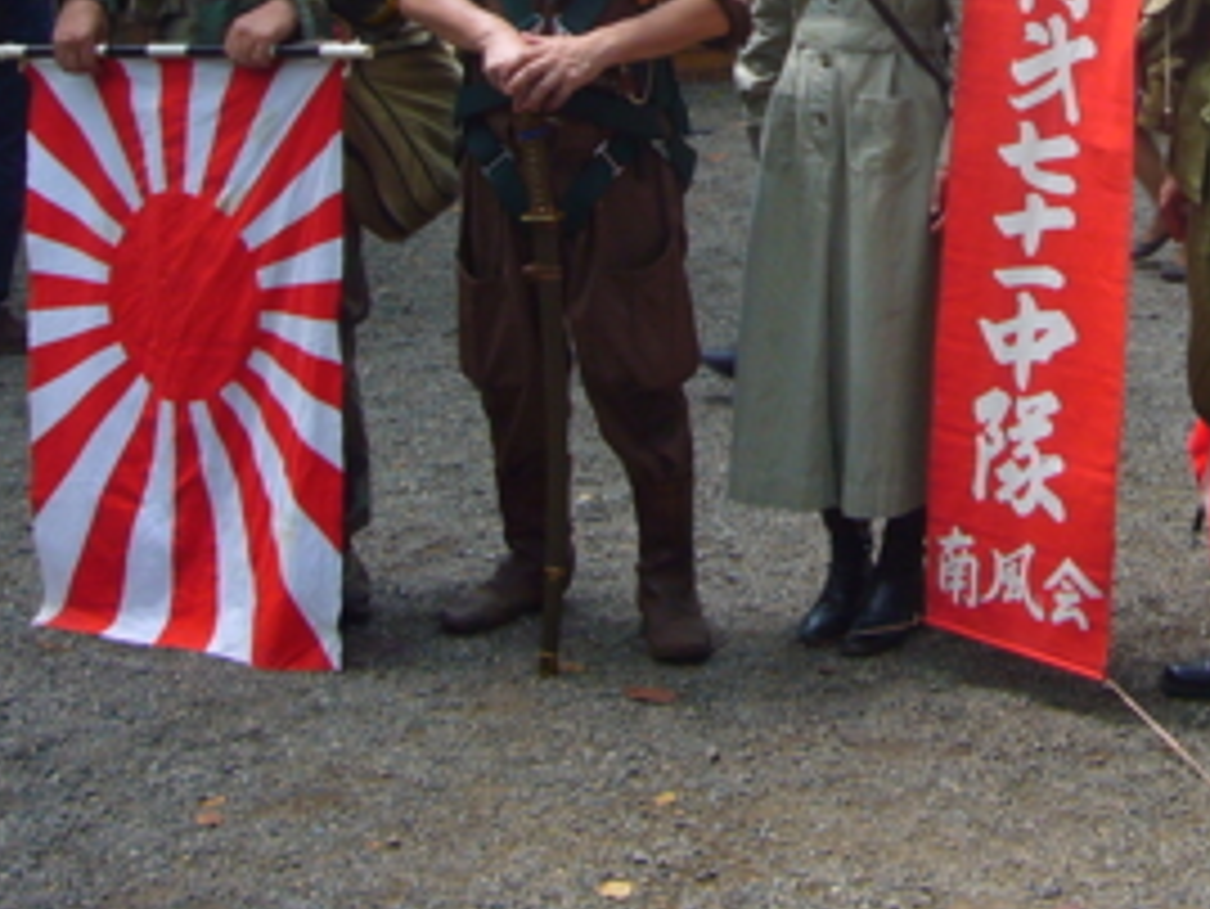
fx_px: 2728
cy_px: 4
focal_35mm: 78
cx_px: 1206
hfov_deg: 23.9
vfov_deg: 18.4
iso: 80
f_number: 3
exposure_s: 1/80
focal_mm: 5.7
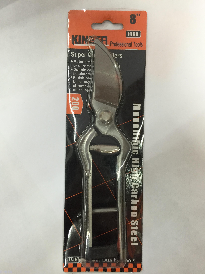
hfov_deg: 48.2
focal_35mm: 29
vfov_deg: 61.7
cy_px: 137
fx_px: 229
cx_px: 102
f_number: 2.2
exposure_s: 1/30
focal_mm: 4.15
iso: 125
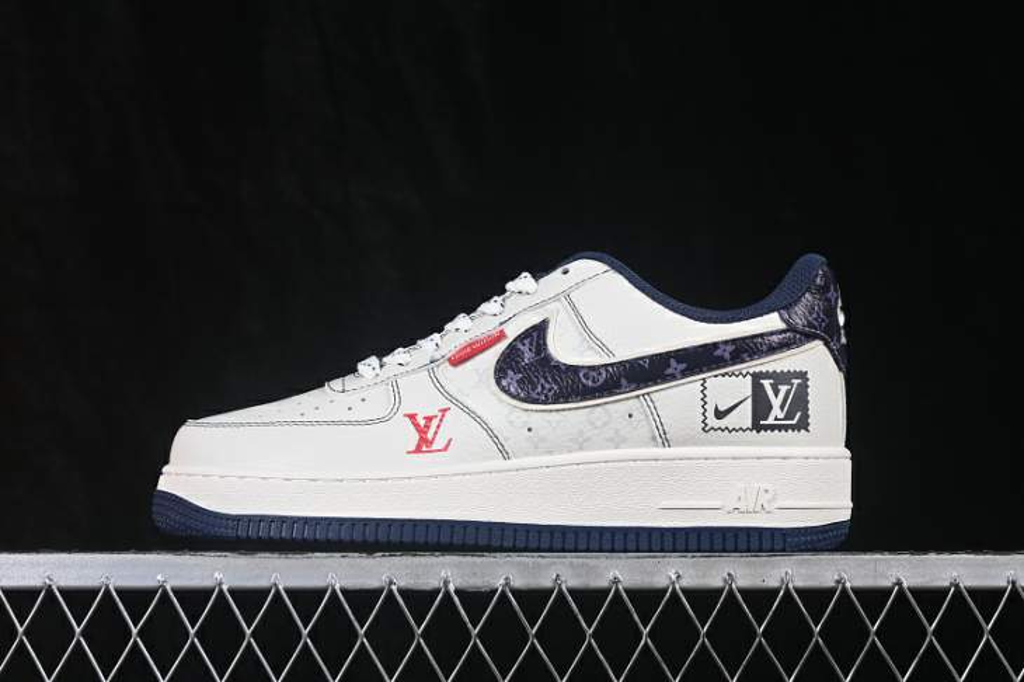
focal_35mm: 75
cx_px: 512
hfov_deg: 27.0
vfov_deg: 18.2
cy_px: 341
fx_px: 2132
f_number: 8
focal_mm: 50
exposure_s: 1/80
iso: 160
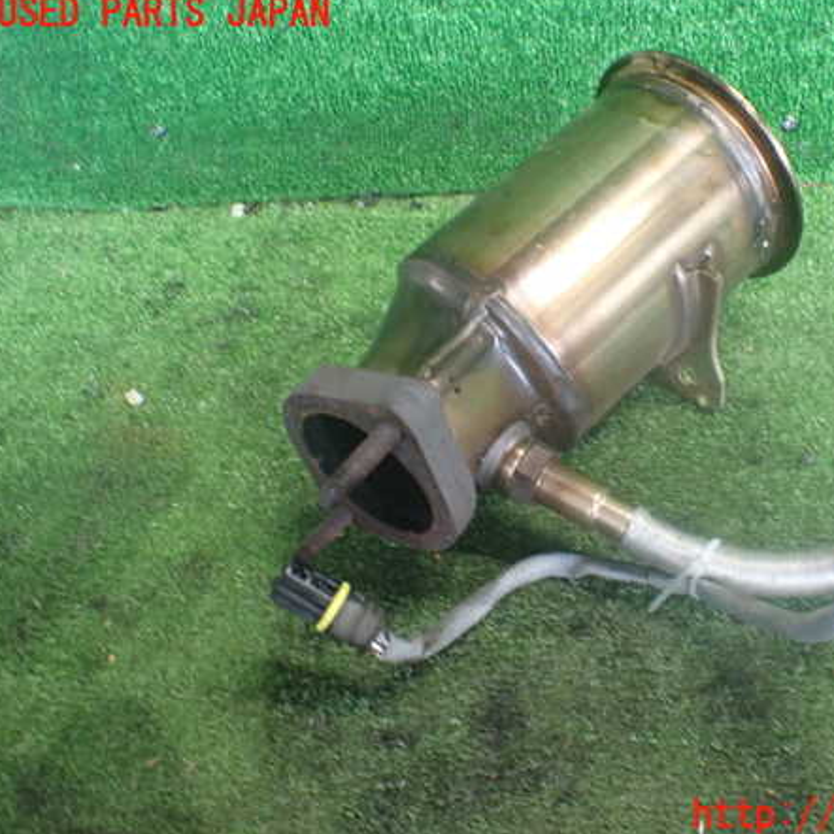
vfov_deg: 46.0
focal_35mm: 36
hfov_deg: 45.4
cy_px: 415
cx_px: 553
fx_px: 981
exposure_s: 1/60
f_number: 2.3
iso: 800
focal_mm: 5.4
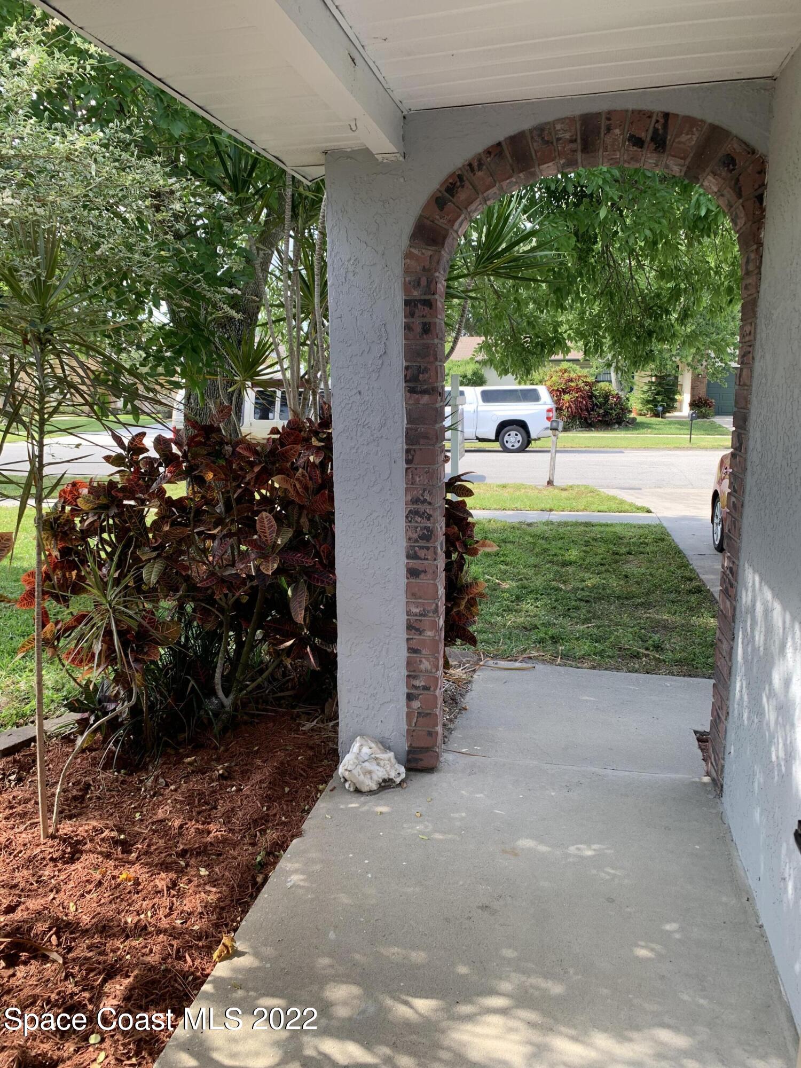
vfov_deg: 67.3
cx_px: 400
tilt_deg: -12.1
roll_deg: +0.5
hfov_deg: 53.1
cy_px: 534
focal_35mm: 26
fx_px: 802
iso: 25
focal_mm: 4.25
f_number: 1.8
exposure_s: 1/179
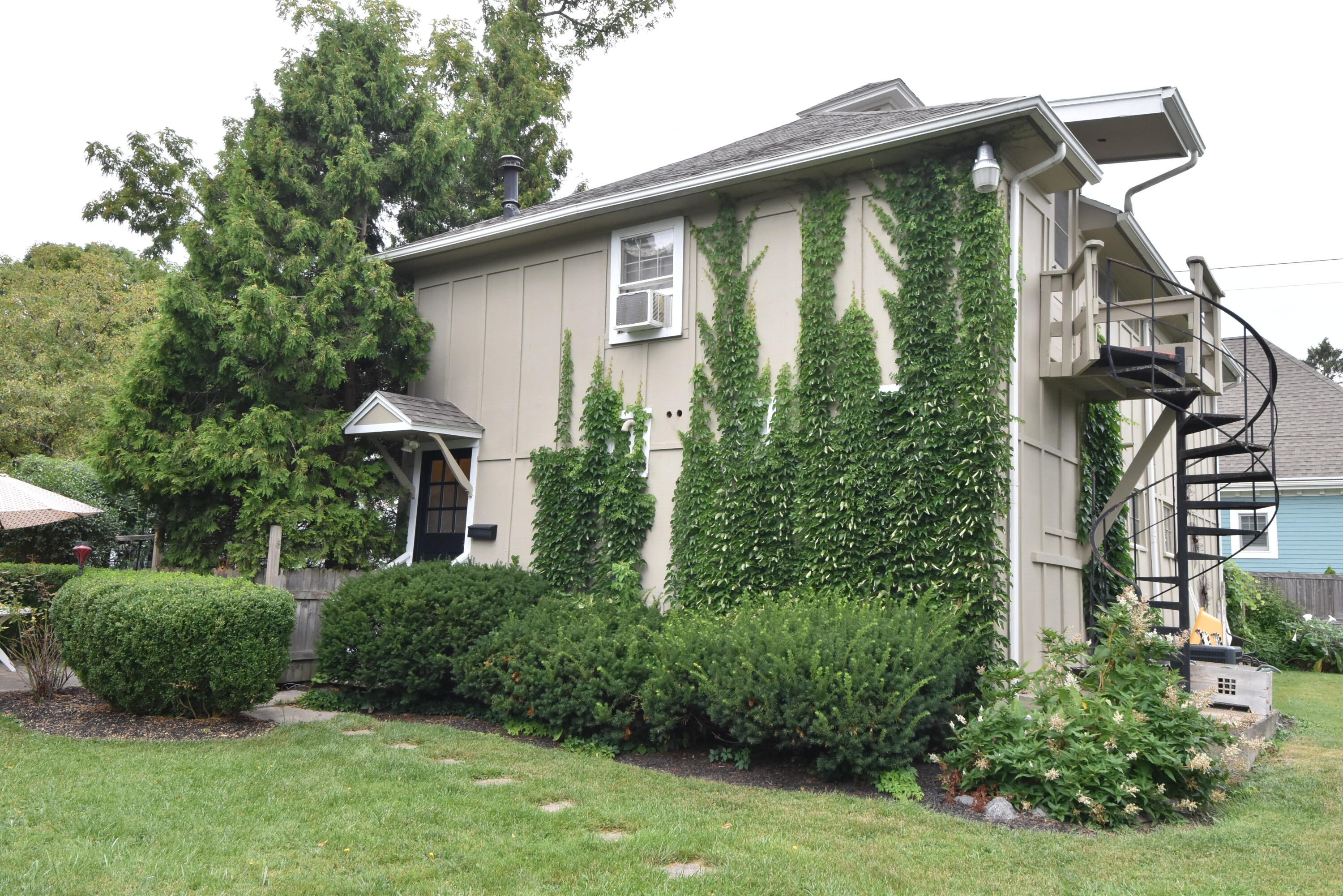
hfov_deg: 67.4
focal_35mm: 27
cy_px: 448
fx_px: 1007
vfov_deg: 47.9
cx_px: 672
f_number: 8
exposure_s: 1/250
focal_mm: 18
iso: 800
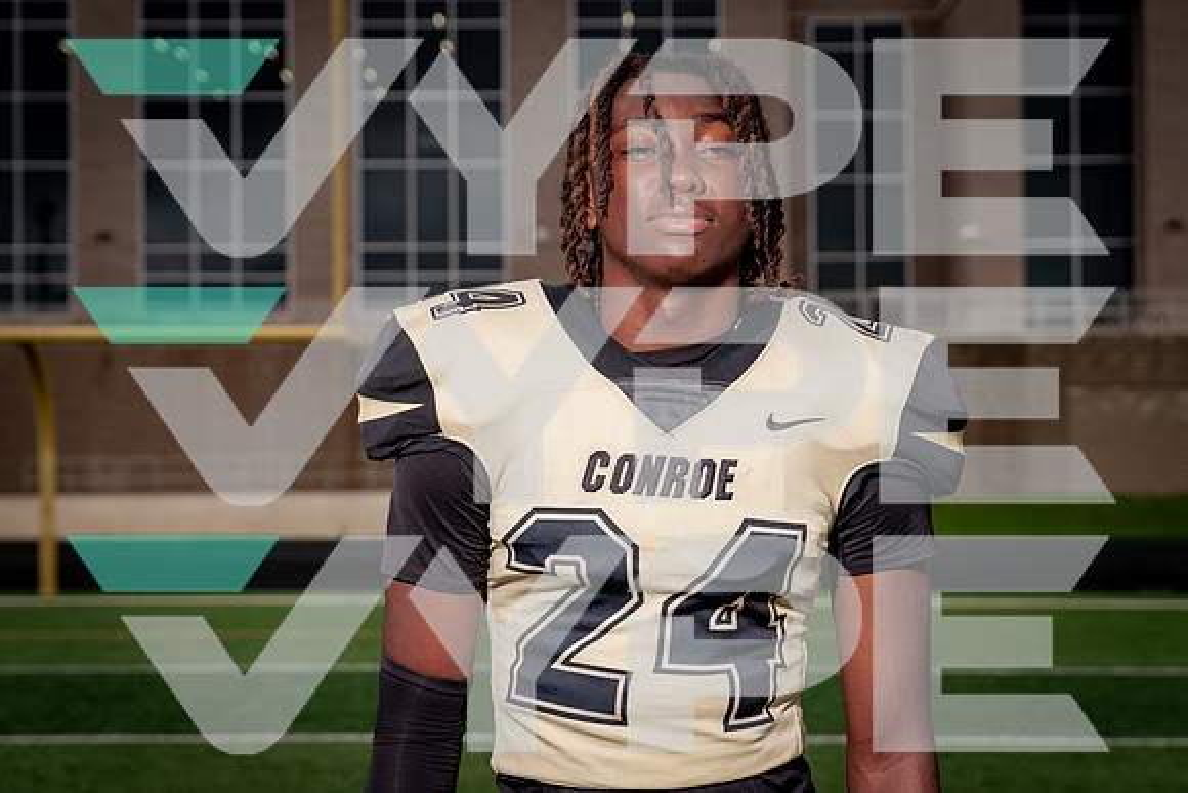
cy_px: 396
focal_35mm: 72
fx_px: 2382
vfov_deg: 18.9
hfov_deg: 28.0
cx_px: 594
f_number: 5.6
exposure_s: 1/1600
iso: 400
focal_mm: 70
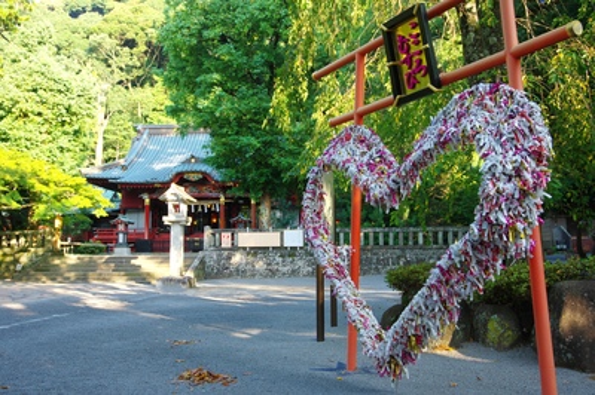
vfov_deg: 42.3
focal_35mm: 31
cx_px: 298
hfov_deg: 60.3
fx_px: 512
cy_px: 198
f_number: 8
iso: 200
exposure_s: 1/50
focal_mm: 21
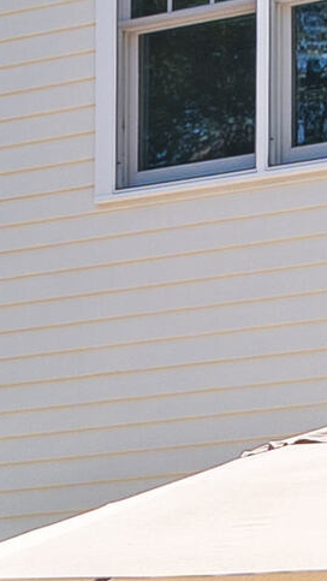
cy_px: 865
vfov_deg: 7.6
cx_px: 156
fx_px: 4312
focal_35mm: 280
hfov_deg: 4.3
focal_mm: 28
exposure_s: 1/100
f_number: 8
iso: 320
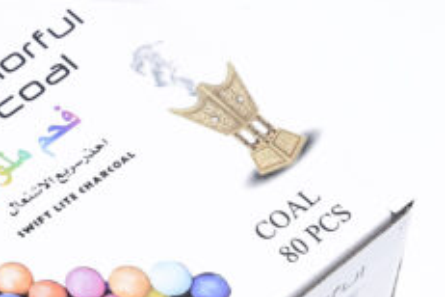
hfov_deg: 10.0
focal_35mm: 206
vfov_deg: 6.7
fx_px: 2546
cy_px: 276
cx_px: 108
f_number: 8
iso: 3200
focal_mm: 68
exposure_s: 1/250
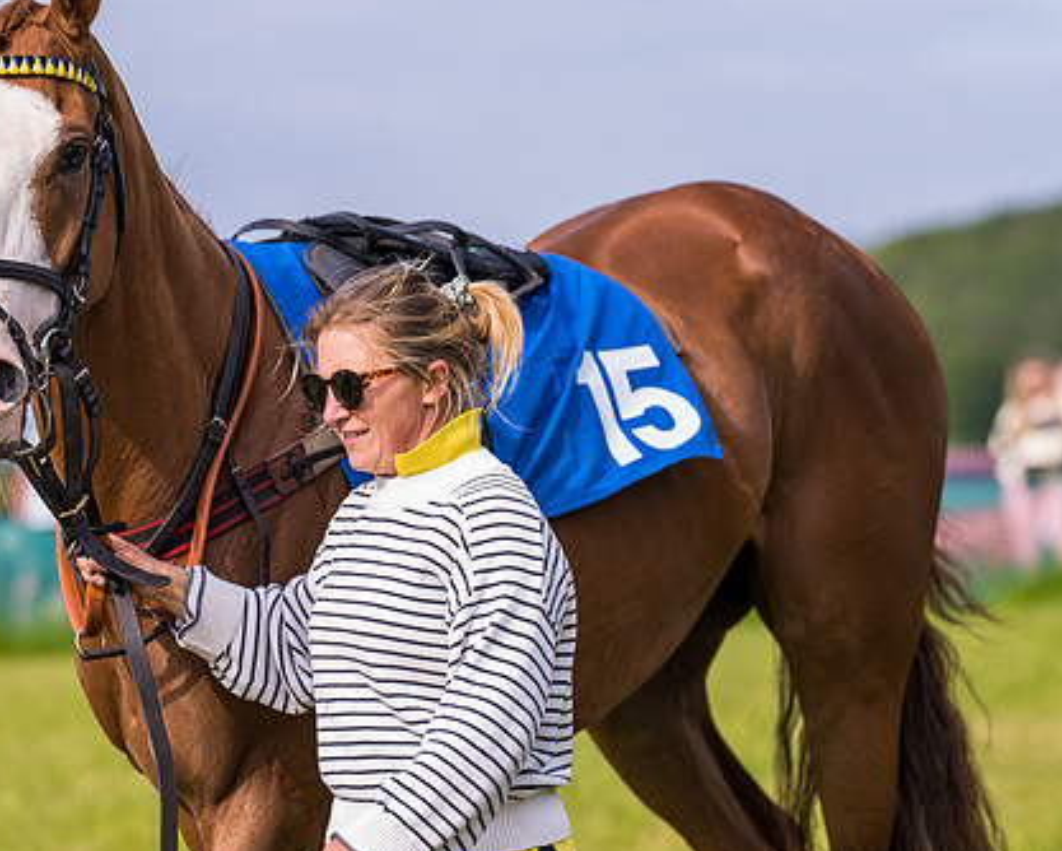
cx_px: 414
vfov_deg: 6.3
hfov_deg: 7.9
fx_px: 7673
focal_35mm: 244
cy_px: 445
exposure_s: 1/500
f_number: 3.2
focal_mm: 135
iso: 50
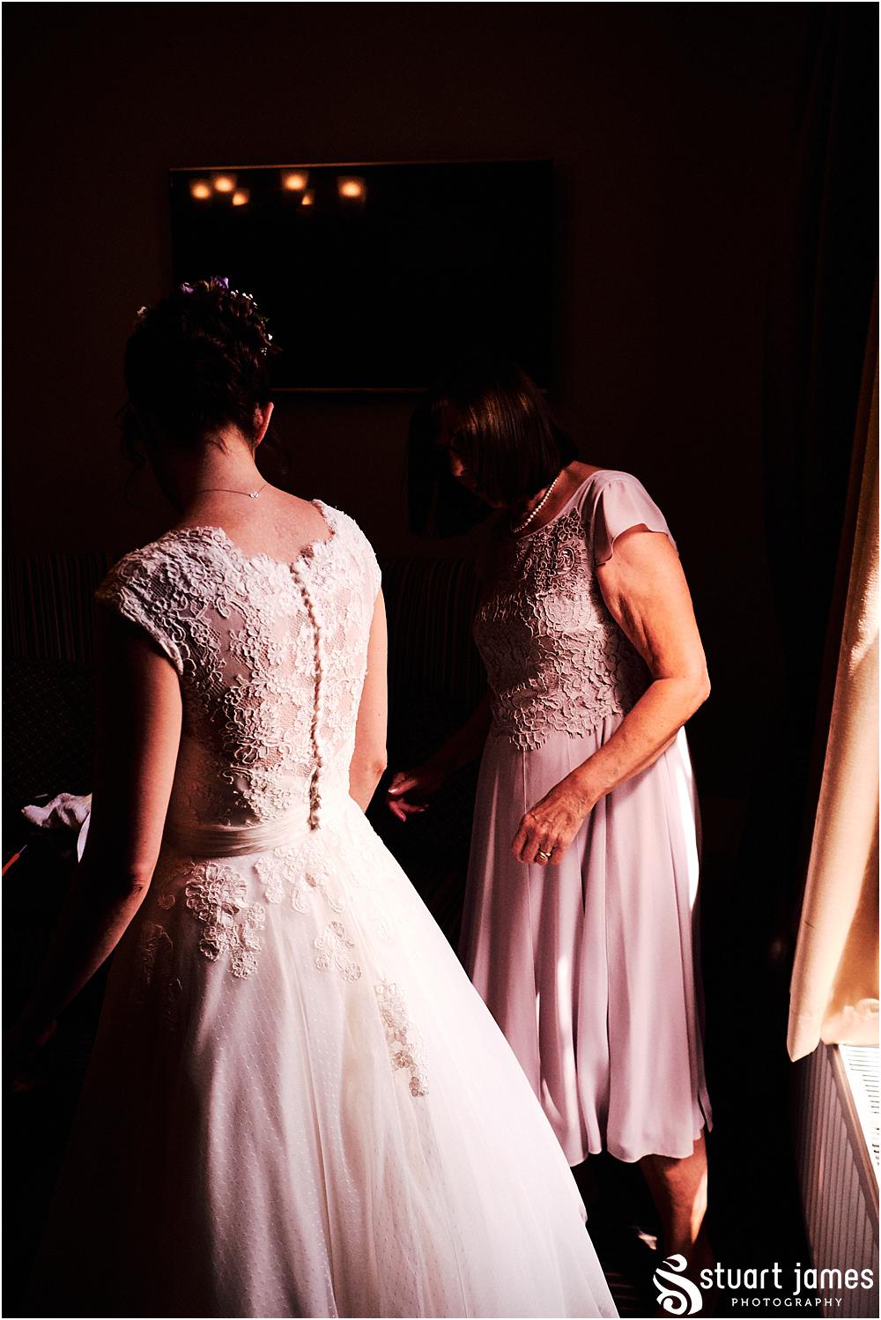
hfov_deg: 37.9
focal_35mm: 35
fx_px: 1284
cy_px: 660
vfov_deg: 54.4
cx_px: 440
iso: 6400
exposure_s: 1/2000
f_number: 3.2
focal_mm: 23
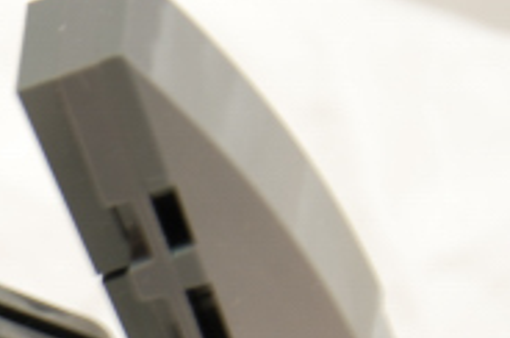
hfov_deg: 3.5
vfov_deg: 2.3
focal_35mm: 589
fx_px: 8330
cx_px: -200
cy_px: 684
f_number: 10
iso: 100
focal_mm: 90
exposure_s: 1/2
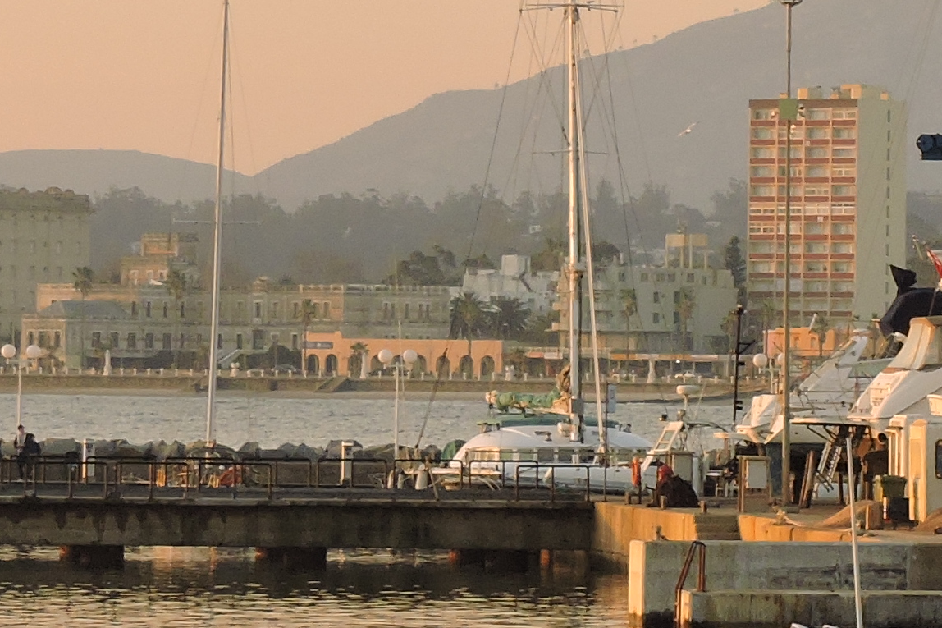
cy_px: 269
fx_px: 9287
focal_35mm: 355
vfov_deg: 3.9
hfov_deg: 5.8
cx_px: 854
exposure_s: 1/125
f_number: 4.5
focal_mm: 15.2
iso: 100
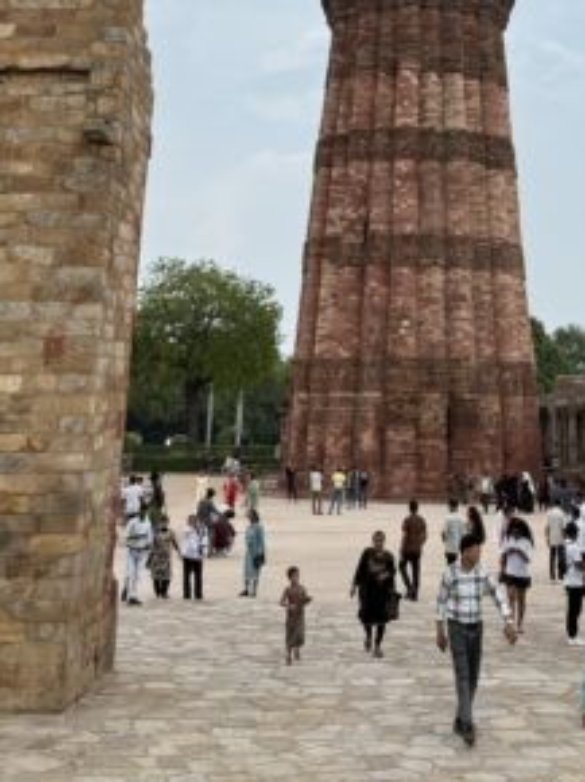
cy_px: -46
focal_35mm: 53
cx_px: 386
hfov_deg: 27.3
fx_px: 1196
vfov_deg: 32.5
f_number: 1.78
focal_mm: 6.76
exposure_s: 1/2000
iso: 80
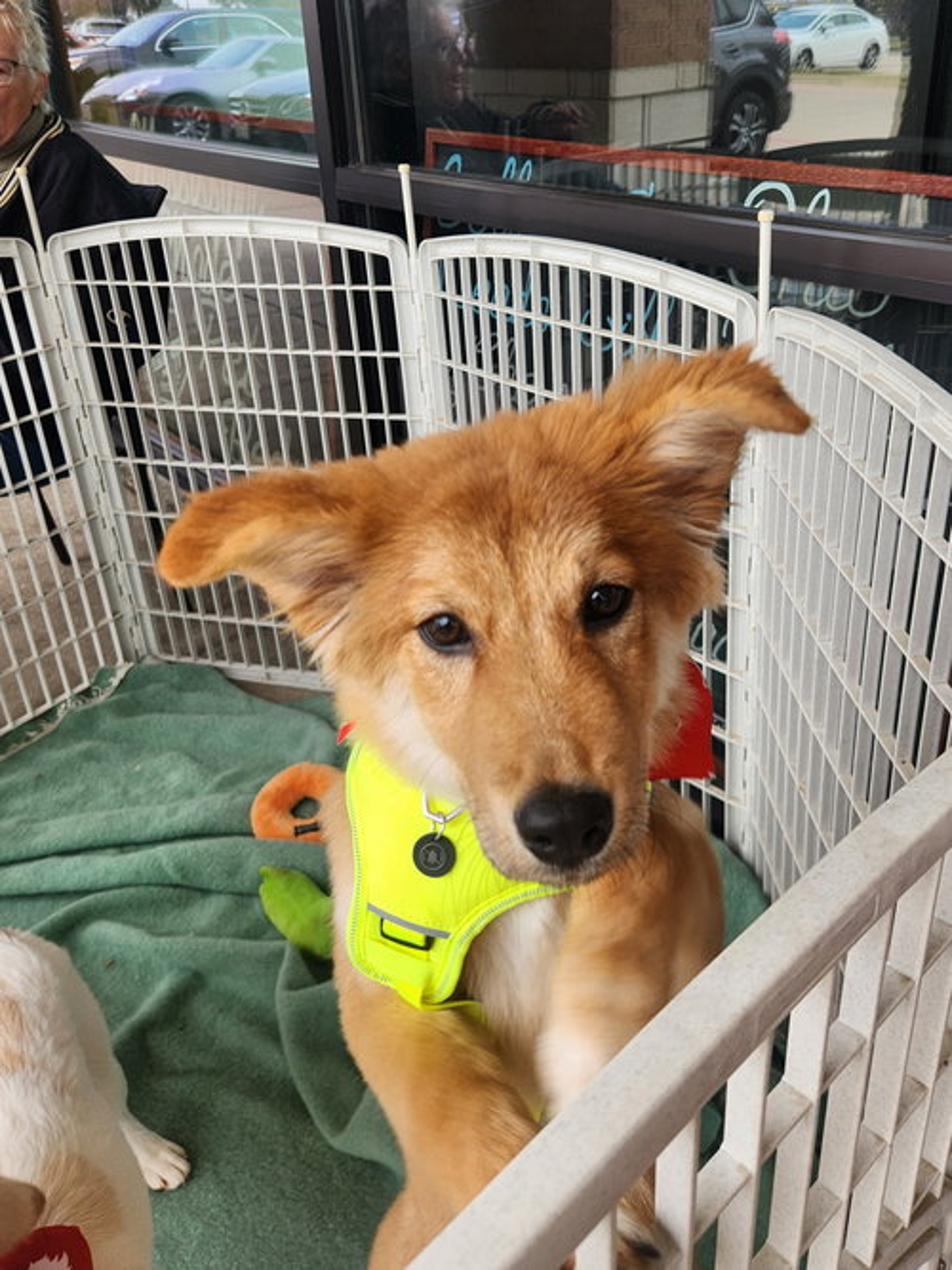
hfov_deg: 58.9
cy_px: 635
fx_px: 844
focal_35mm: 23
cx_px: 476
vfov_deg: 73.9
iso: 20
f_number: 1.8
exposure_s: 1/120
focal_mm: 5.4
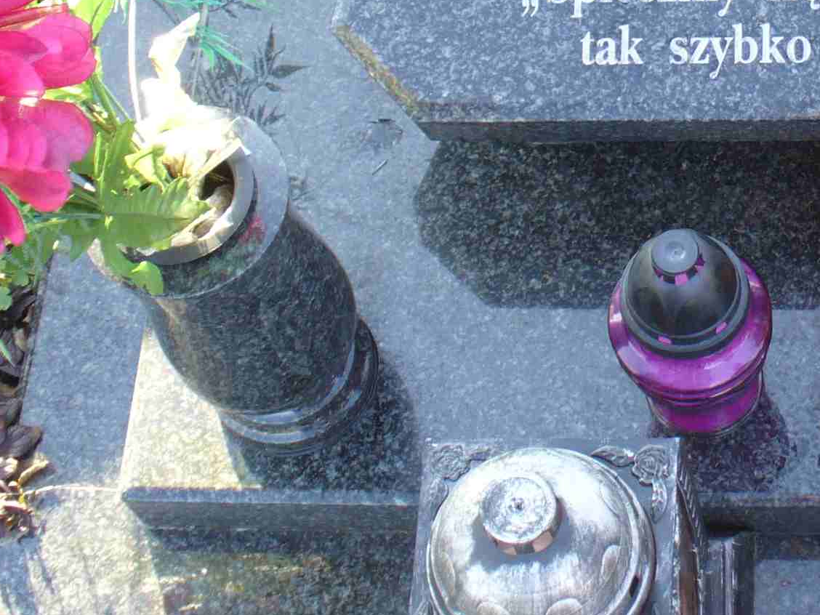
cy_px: -44
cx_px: 768
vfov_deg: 17.1
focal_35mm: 84
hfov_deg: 22.6
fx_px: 1990
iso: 80
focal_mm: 6.1
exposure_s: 1/50
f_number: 2.8
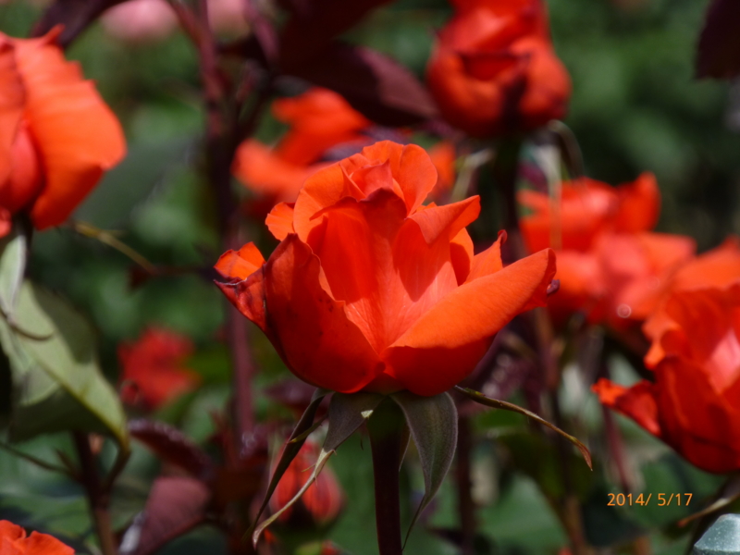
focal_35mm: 409
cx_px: 370
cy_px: 278
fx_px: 8743
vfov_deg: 3.6
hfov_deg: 4.8
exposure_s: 1/640
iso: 100
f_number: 6
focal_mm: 73.1
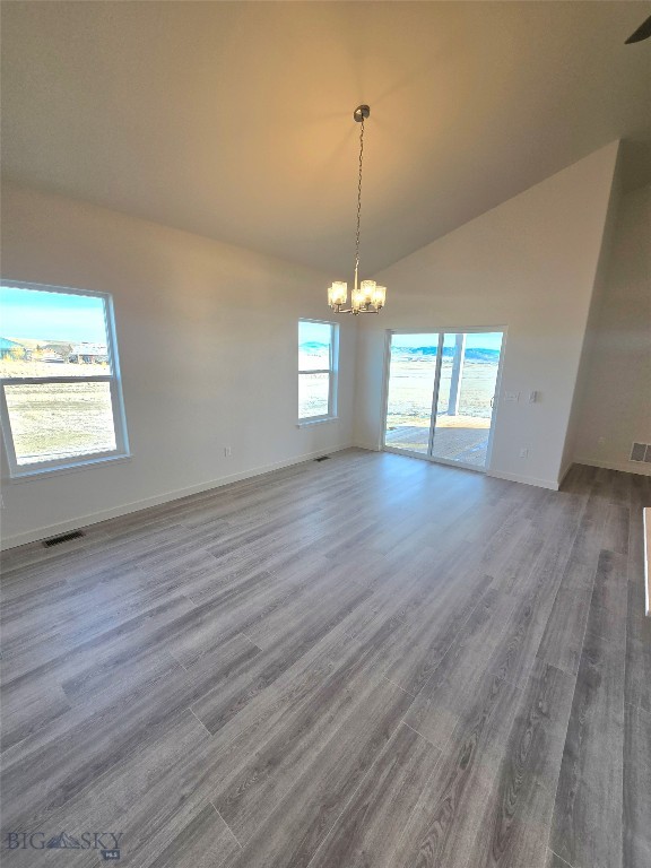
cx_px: 326
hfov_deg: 89.9
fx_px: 326
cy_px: 434
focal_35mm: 13
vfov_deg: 106.2
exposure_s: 1/120
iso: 50
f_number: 2.2
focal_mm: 2.2
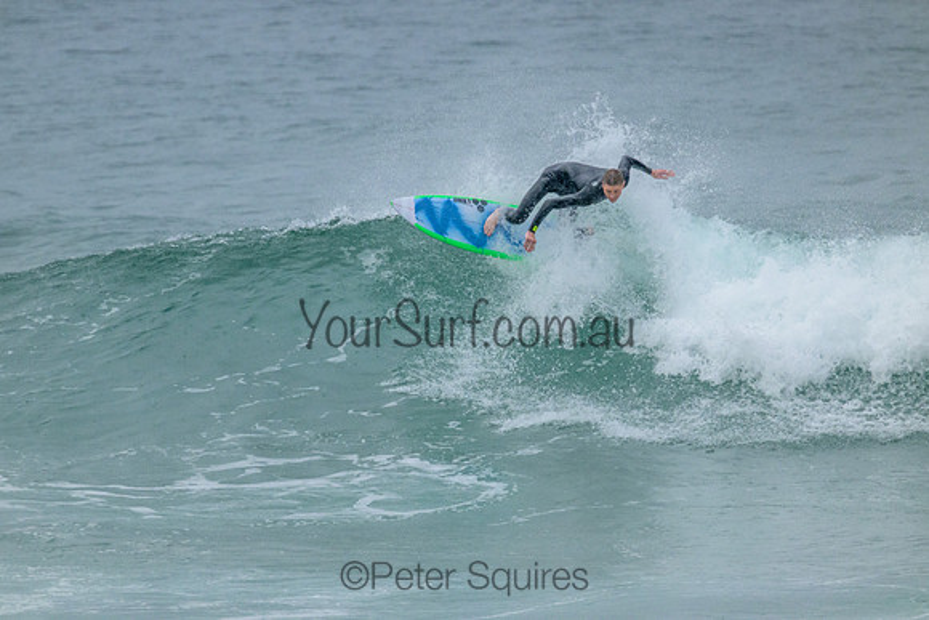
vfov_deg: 1.7
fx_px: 20648
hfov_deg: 2.6
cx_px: 464
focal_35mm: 800
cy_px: 310
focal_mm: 800
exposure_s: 1/1600
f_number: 11
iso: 4000
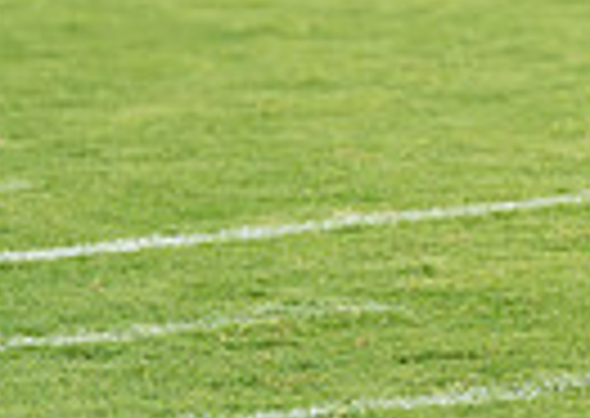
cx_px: 983
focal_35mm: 604
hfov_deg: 3.3
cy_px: -346
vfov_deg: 2.4
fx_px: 10100
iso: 2000
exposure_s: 1/1250
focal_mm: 120
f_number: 2.8
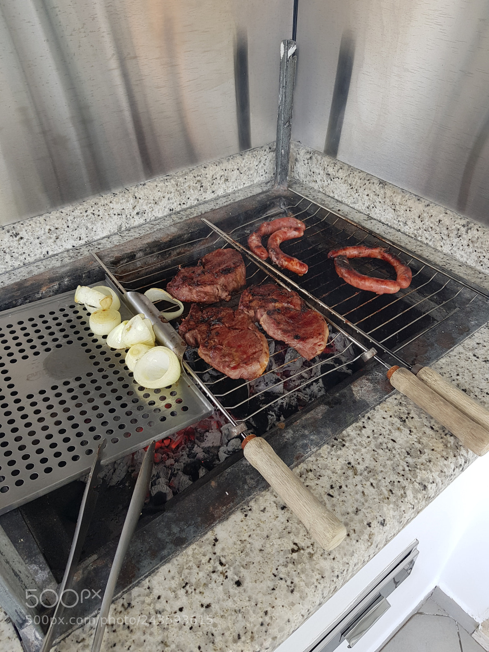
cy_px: 326
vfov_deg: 67.3
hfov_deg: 53.1
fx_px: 490
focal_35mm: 26
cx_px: 244
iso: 50
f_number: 1.7
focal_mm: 4.2
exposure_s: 1/120
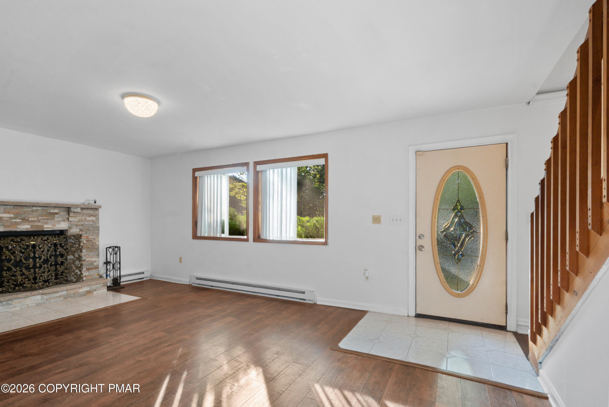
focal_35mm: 16
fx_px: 271
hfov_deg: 96.7
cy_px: 204
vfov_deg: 73.8
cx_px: 304
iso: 1600
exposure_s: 1/50
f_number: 9
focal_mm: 16
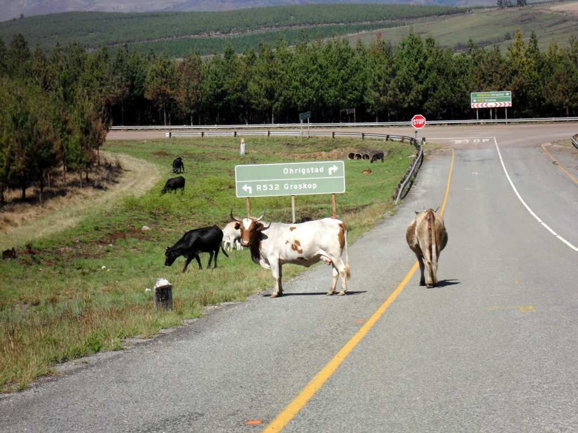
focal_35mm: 120
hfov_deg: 16.4
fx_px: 2004
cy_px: 216
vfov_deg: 12.3
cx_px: 289
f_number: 5.8
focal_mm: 21.5
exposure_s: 1/350
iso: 80
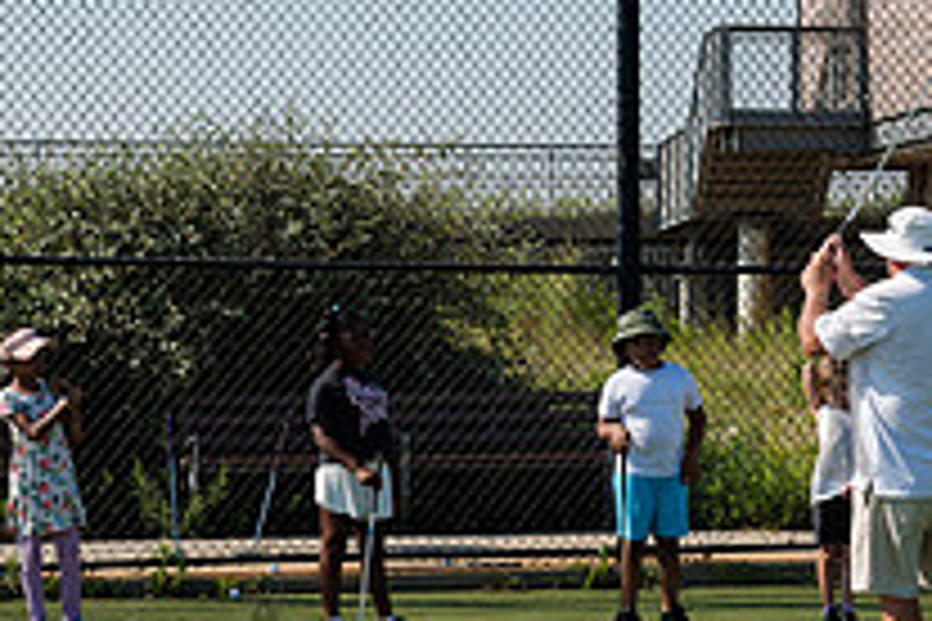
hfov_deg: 12.7
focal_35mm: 161
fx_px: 4168
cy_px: 398
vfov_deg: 8.5
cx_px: 842
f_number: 5
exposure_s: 1/500
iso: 100
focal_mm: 55
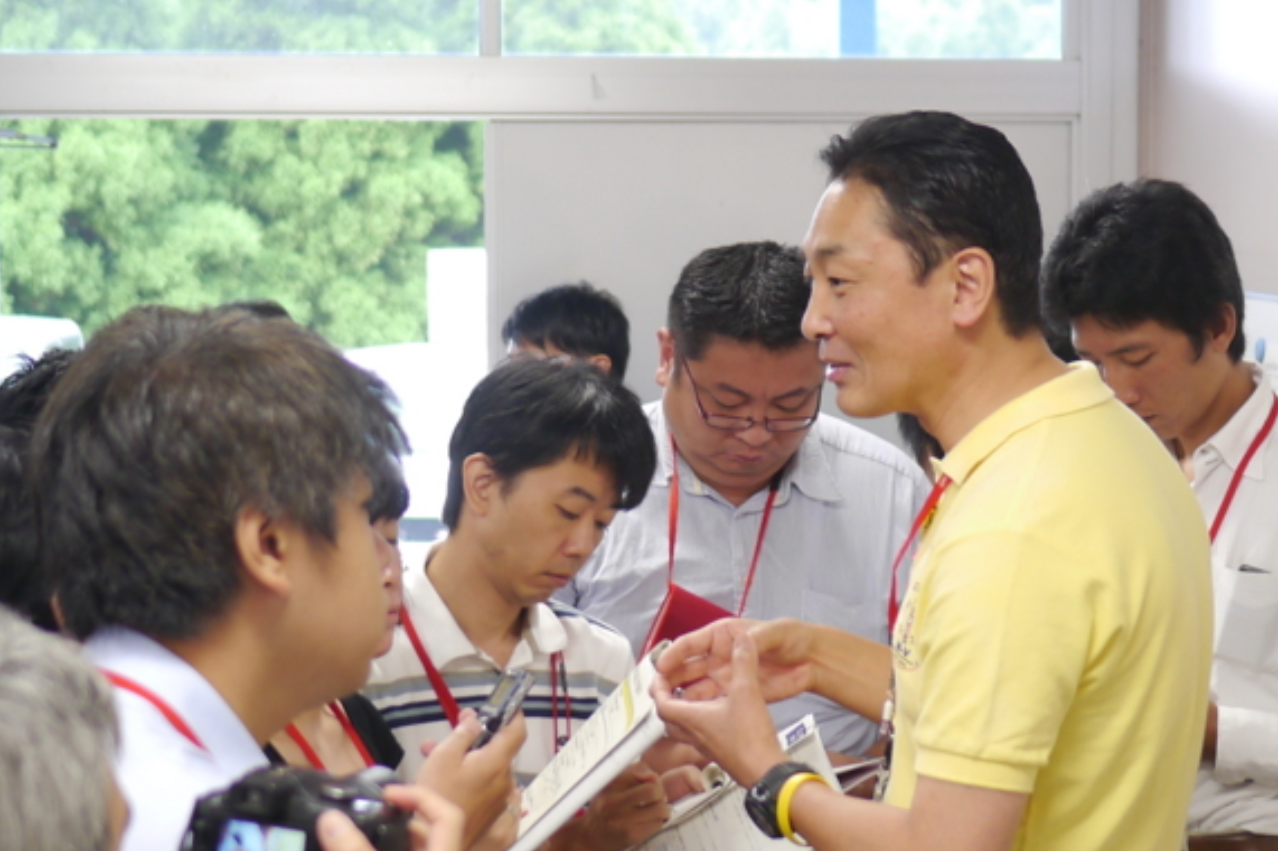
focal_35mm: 105
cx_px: 768
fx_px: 3725
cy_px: 484
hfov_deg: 19.4
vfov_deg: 13.0
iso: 160
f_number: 1.7
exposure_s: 1/80
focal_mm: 20
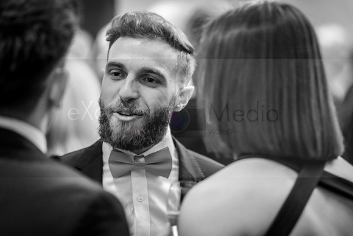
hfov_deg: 10.3
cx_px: 176
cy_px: 118
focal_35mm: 200
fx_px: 1961
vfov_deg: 6.9
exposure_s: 1/40
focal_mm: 200
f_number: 2.8
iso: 6400
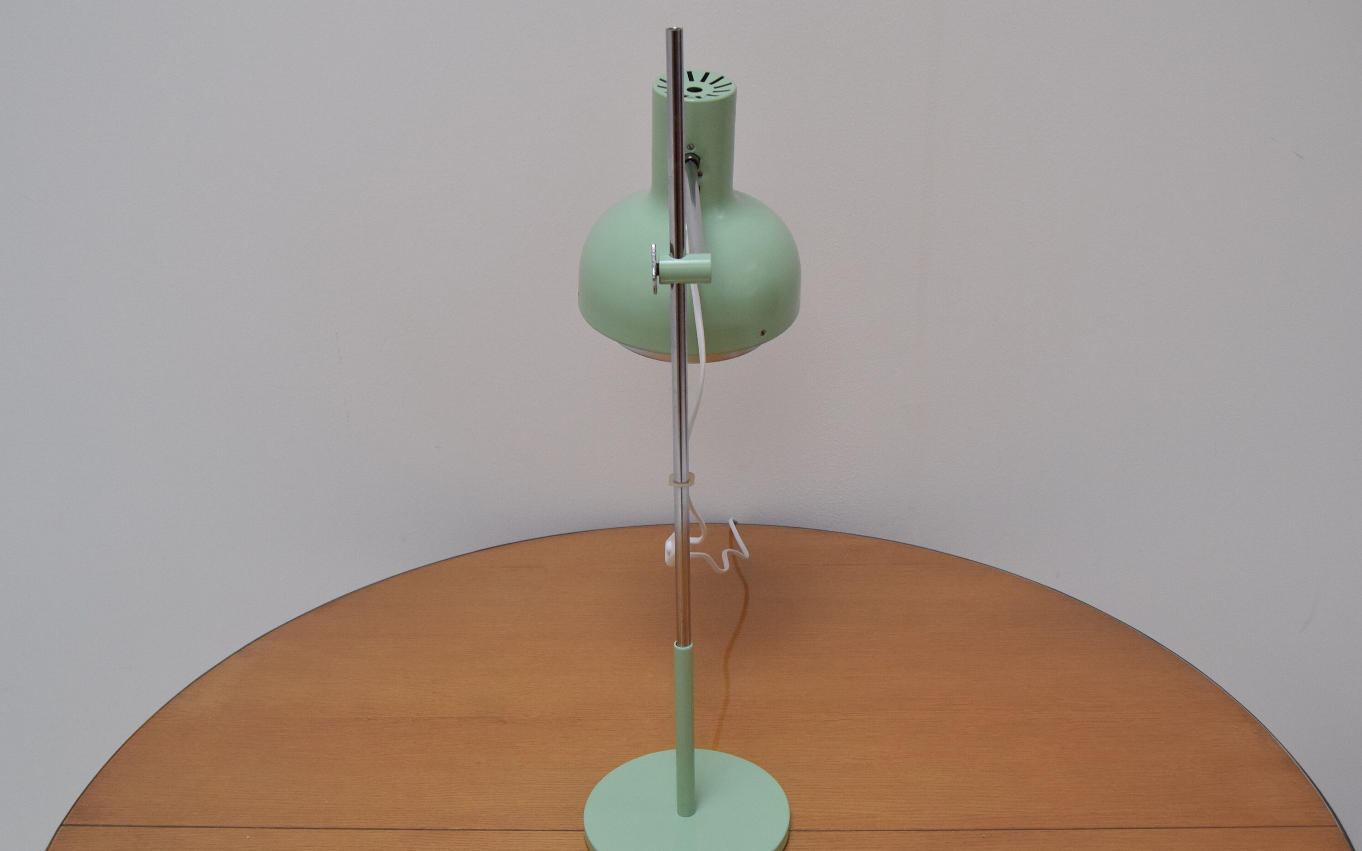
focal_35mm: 37
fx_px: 1373
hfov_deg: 52.7
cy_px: 453
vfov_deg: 34.4
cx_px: 685
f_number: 6.3
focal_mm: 24
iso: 1600
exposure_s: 1/160
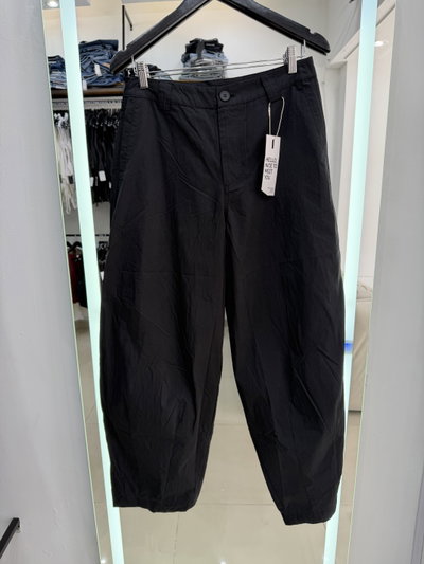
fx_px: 392
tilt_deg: -14.6
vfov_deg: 71.6
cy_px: 282
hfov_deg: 56.8
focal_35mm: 24
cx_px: 212
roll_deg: -0.1
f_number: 1.78
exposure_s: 1/100
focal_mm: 6.76
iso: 80
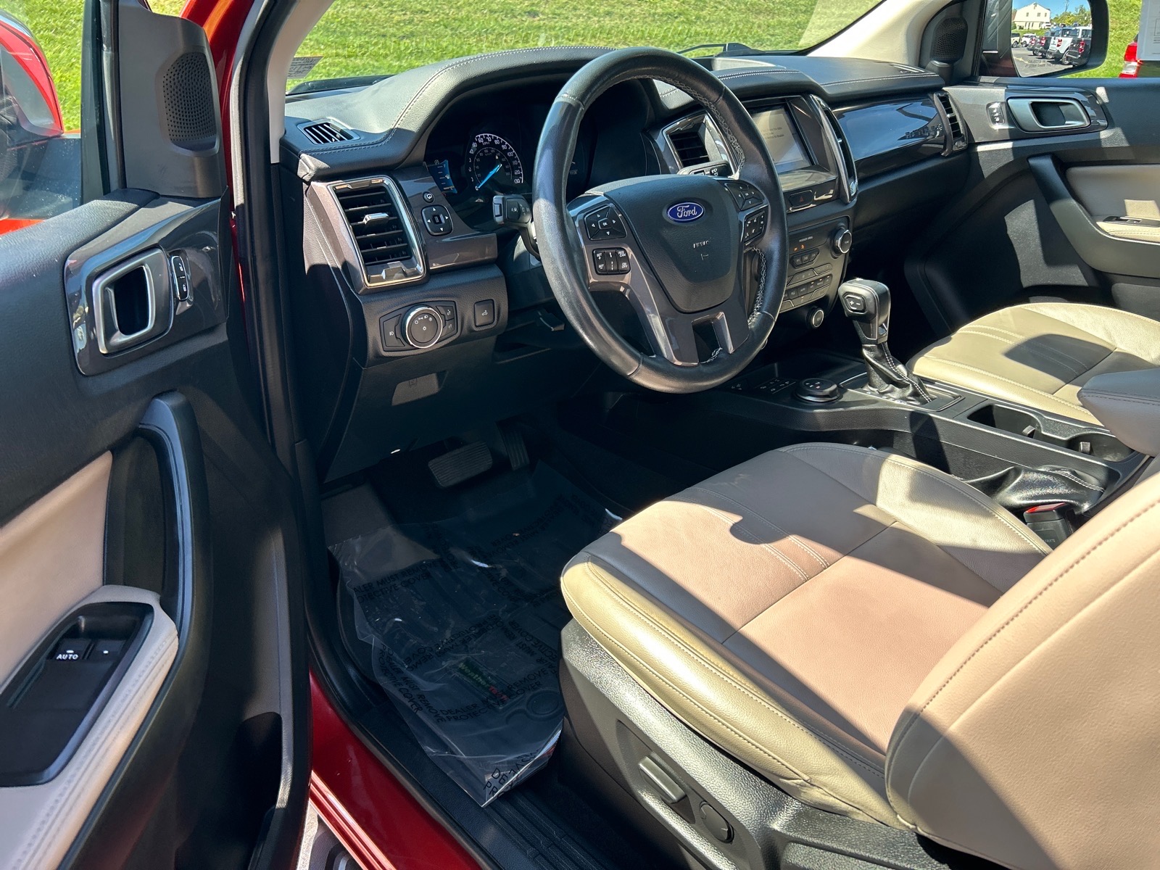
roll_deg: -1.6
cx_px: 580
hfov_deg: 67.3
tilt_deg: -23.8
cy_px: 435
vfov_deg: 53.1
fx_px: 871
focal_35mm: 26
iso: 50
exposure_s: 1/309
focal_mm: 5.7
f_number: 1.5
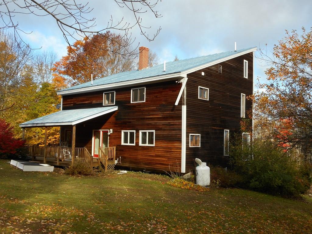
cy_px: 117
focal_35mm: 34
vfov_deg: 41.8
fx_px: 306
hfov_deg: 54.0
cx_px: 156
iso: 80
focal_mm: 6
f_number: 4.2
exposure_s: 1/250
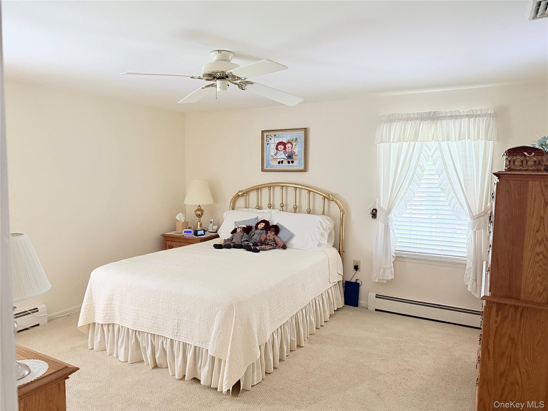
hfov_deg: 71.6
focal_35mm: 24
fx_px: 380
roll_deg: -0.2
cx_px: 274
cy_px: 206
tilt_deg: -4.2
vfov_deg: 56.8
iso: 800
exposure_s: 1/40
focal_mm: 6.76
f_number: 1.78
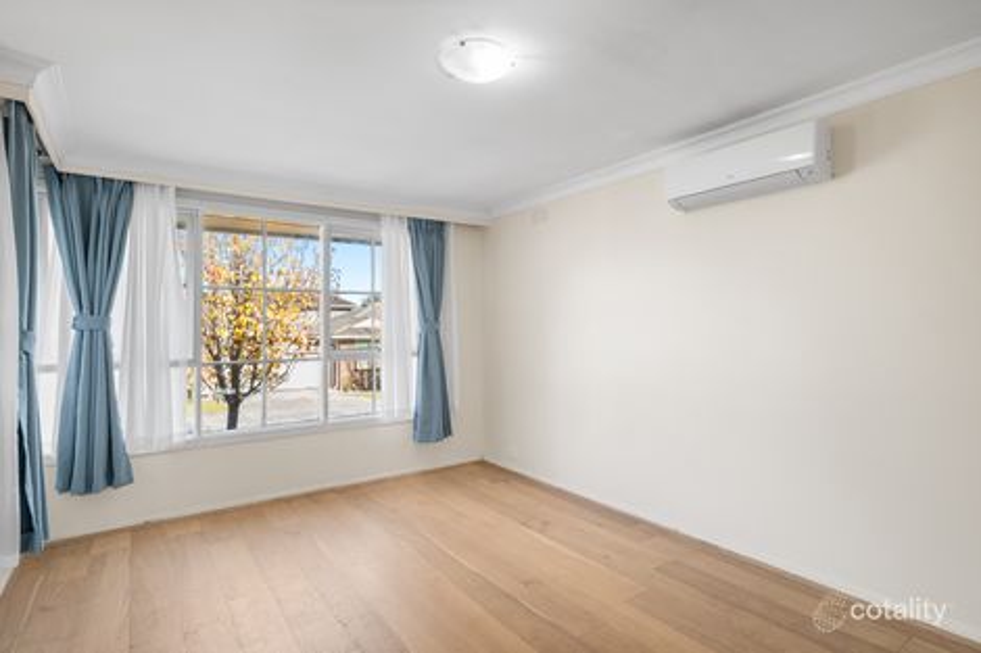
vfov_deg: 70.4
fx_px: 463
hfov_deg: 93.3
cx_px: 490
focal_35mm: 17
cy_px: 326
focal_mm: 17
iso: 400
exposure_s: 1/13
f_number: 8
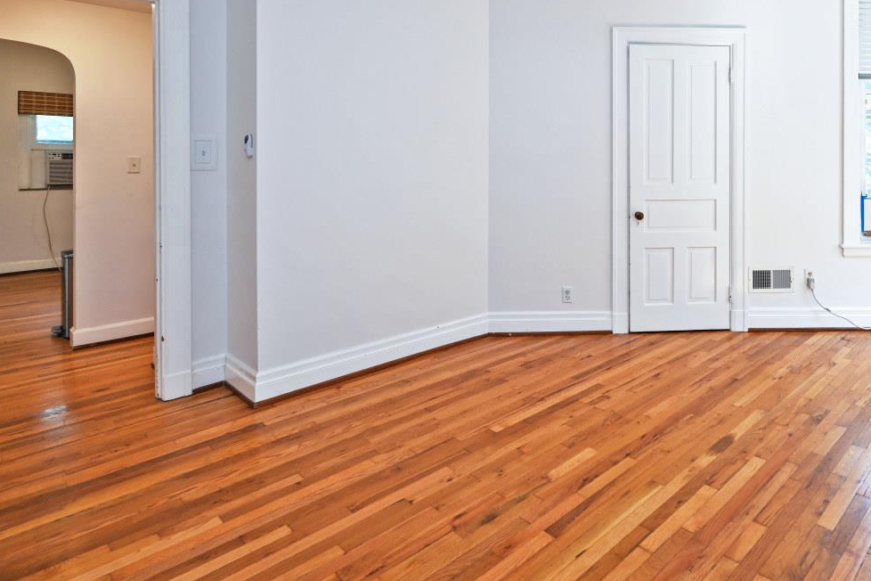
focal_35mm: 23
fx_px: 556
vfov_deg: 53.3
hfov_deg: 74.4
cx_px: 558
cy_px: 165
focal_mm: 15
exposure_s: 1/80
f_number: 4.5
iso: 200
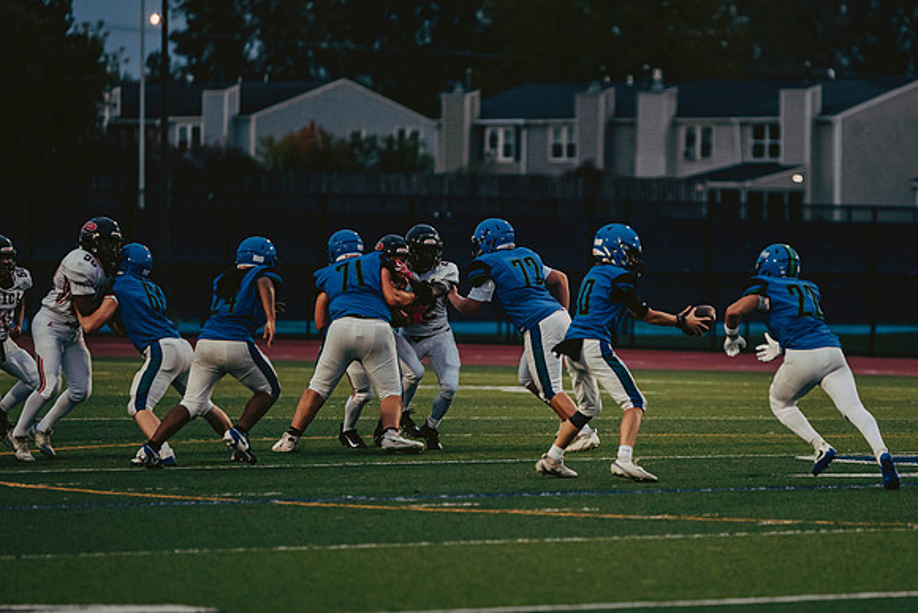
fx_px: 6741
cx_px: 607
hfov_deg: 7.8
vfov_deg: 5.2
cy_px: 306
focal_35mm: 264
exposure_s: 1/1250
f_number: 2.8
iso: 2000
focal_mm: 200
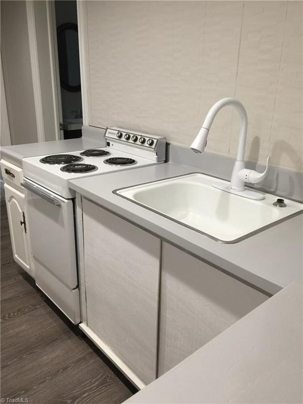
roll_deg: -0.6
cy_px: 202
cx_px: 152
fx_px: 338
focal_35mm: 29
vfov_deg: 61.7
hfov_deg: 48.2
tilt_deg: -19.1
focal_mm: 4.15
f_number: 2.2
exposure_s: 1/15
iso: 32
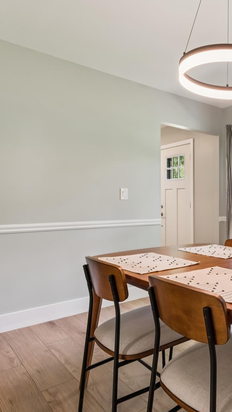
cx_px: 248
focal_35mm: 27
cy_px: 211
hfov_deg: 36.6
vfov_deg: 69.2
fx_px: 298
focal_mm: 16.8
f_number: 13
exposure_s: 1/2.5
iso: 100
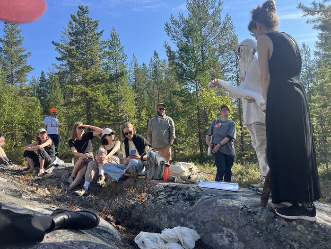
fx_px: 249
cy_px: 124
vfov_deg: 53.1
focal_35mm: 26
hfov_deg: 67.3
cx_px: 166
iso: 50
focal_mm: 5.7
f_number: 1.5
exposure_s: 1/1048
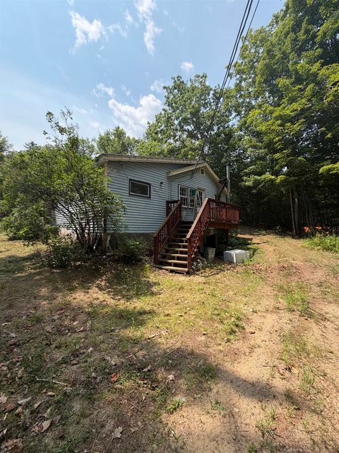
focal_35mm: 14
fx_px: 183
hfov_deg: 85.7
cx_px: 170
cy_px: 226
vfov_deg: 102.1
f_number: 2.2
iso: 25
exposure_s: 1/770
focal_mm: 2.22
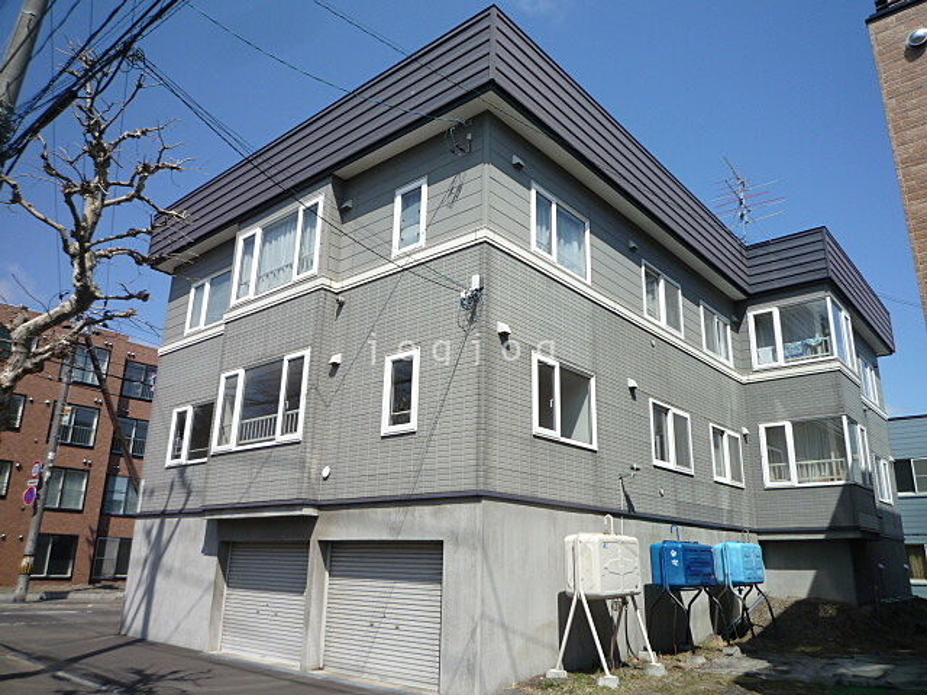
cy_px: 348
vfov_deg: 54.9
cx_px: 464
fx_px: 669
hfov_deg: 69.4
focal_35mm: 25
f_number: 4.5
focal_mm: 4.4
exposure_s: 1/800
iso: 100
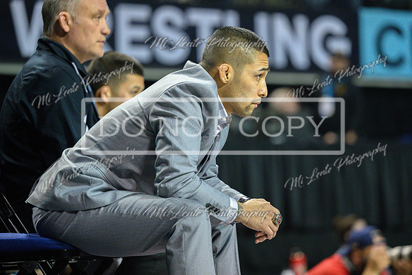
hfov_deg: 13.1
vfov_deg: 8.8
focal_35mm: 157
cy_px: 121
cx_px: 230
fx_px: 1793
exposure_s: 1/800
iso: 4000
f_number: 2.8
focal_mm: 140
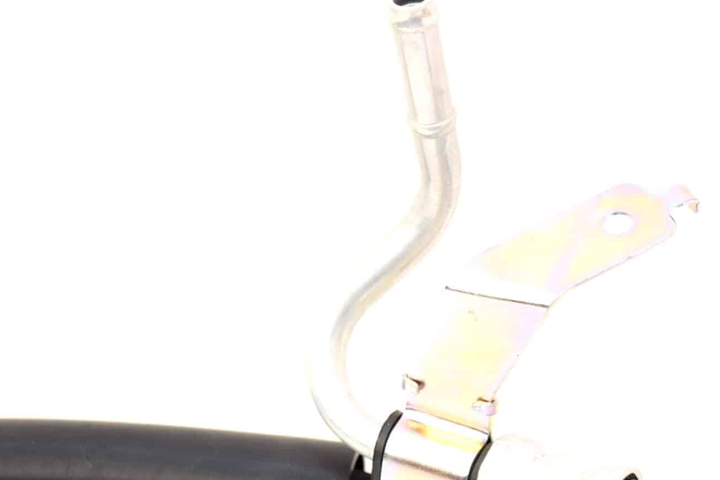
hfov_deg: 18.1
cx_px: 446
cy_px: 298
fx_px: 2260
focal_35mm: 113
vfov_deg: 12.1
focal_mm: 48
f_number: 5.3
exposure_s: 1/80
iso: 400
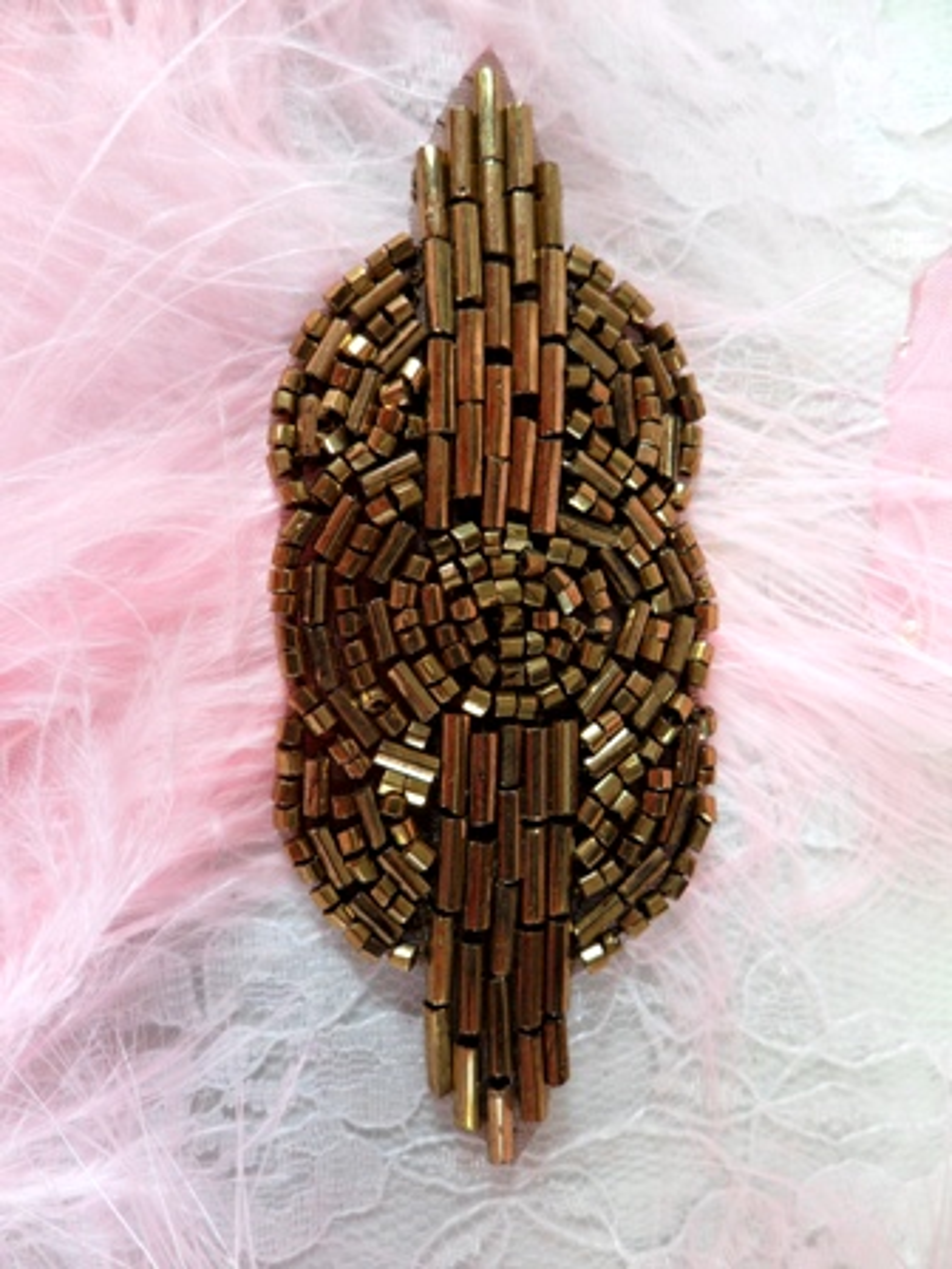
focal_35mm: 27
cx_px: 476
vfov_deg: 65.3
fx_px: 990
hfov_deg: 51.4
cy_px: 634
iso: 80
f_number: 3.5
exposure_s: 1/60
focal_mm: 4.9
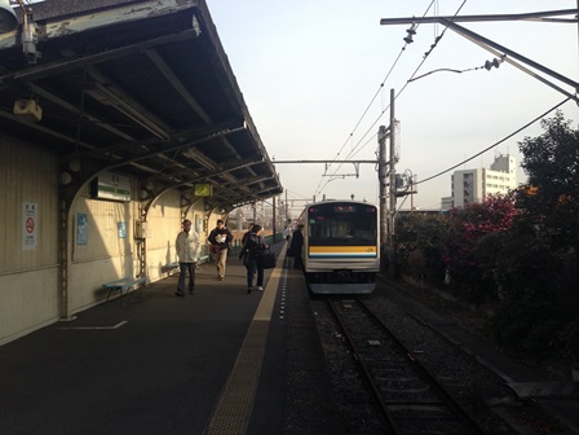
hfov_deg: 55.4
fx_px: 552
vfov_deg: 42.9
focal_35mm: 33
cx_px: 290
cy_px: 218
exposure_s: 1/1261
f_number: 2.4
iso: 100
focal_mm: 4.12
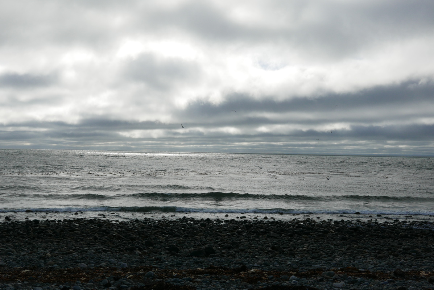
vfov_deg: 37.9
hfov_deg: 54.4
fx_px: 422
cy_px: 145
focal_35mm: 35
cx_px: 217
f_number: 5.6
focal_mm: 15.9
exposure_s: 1/2000
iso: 200
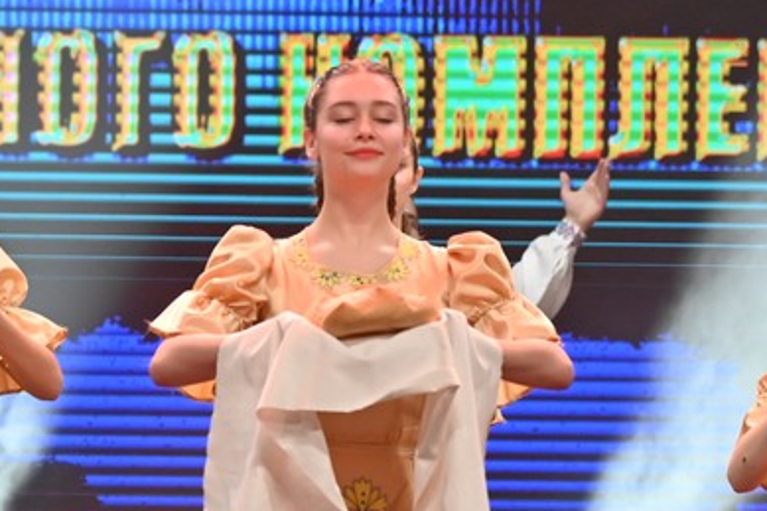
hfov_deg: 5.6
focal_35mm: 370
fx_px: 7879
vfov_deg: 3.7
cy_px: 464
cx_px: -105
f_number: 4
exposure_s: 1/1250
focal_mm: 120
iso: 2000
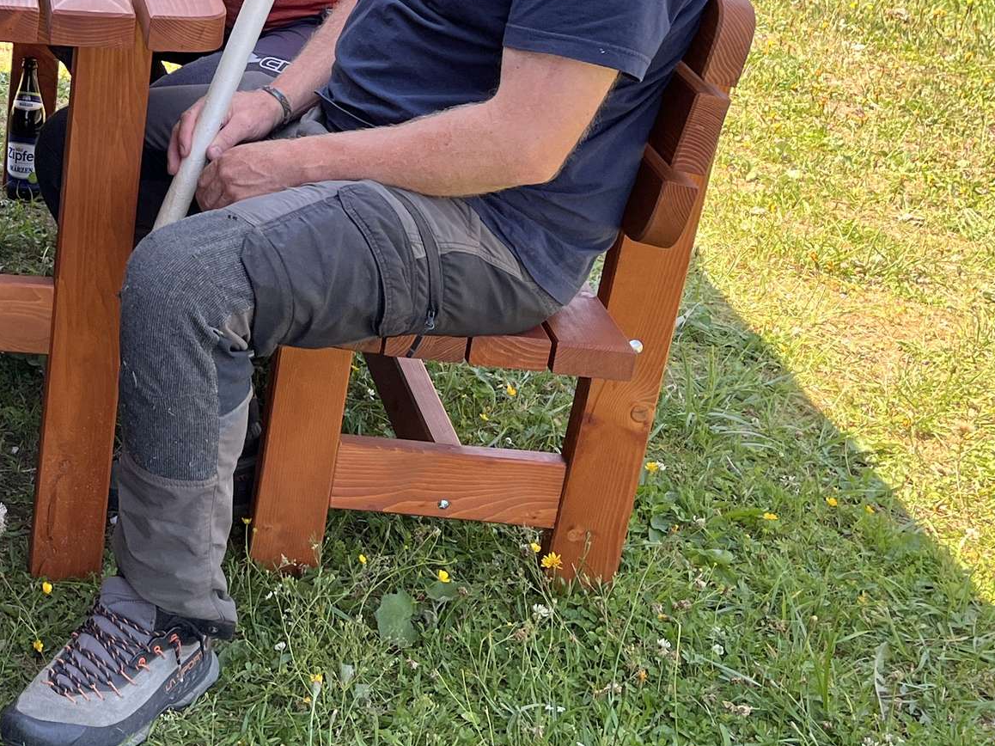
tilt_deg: -16.7
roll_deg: -0.6
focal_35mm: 69
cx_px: -70
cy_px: 14
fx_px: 1983
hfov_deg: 26.2
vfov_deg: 20.7
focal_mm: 5.1
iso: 50
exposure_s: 1/477
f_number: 1.6
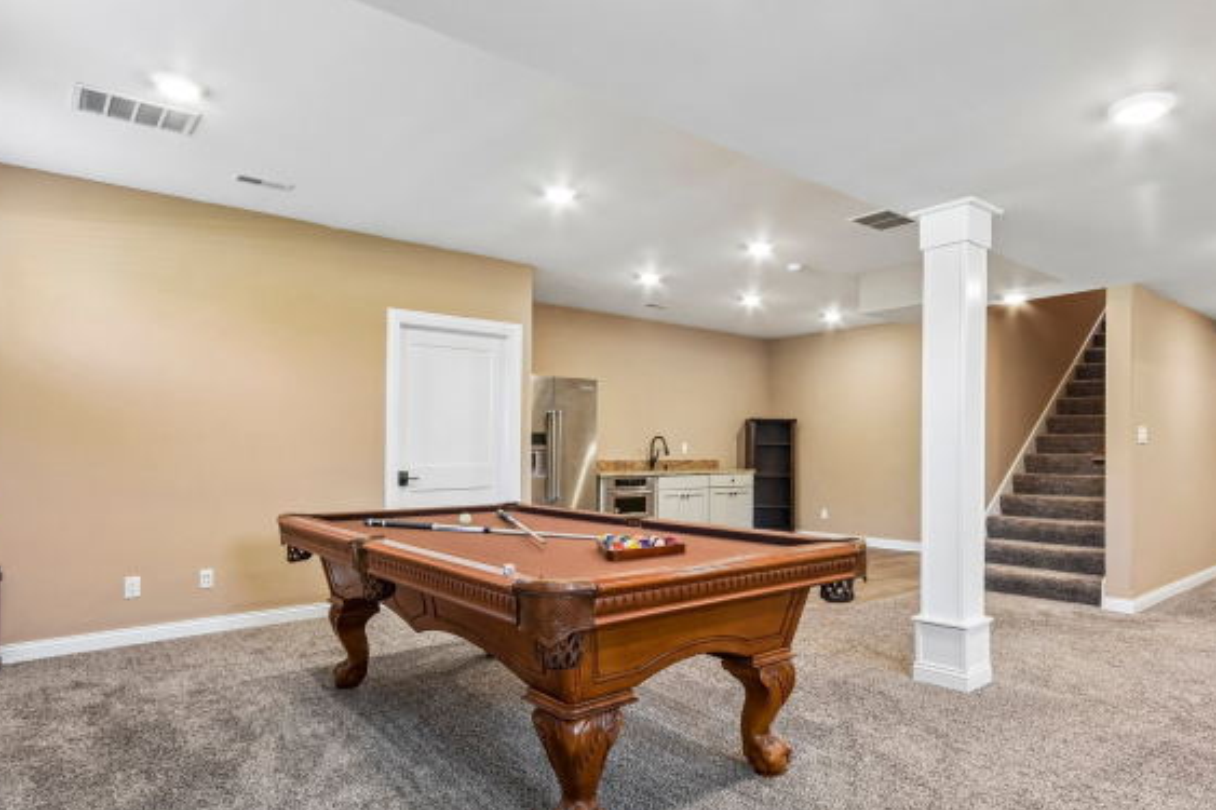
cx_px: 639
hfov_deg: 83.9
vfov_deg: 61.7
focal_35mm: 20
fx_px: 675
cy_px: 449
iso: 400
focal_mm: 10
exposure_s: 1/5
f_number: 8
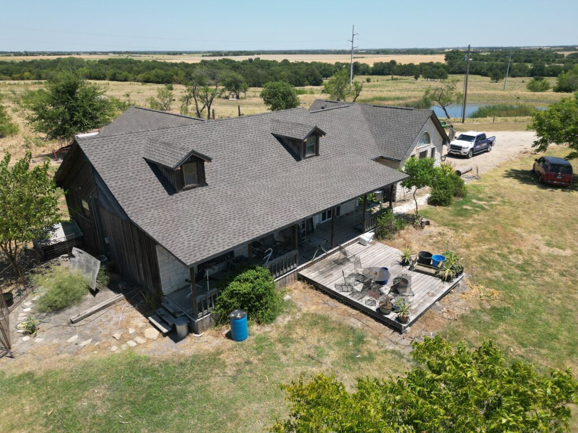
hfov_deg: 71.6
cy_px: 216
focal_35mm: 24
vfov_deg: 56.8
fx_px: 401
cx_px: 289
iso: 110
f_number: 1.7
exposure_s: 1/2500
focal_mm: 6.72
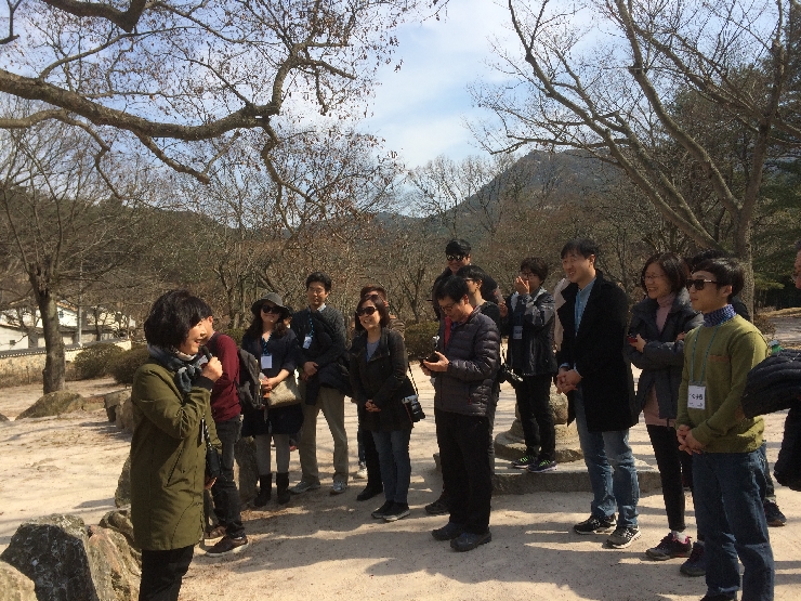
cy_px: 300
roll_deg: +4.1
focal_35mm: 29
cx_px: 400
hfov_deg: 61.7
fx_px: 671
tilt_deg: +1.4
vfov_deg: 48.2
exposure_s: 1/1866
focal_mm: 4.15
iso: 32
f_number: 2.2
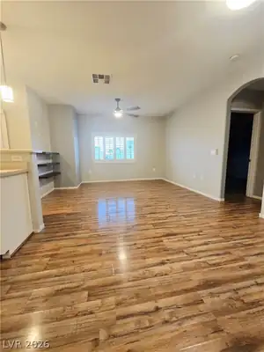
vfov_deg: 106.2
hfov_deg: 89.9
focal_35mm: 13
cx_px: 132
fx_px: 132
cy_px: 176
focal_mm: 2.2
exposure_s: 1/60.2
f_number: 2.2
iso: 400
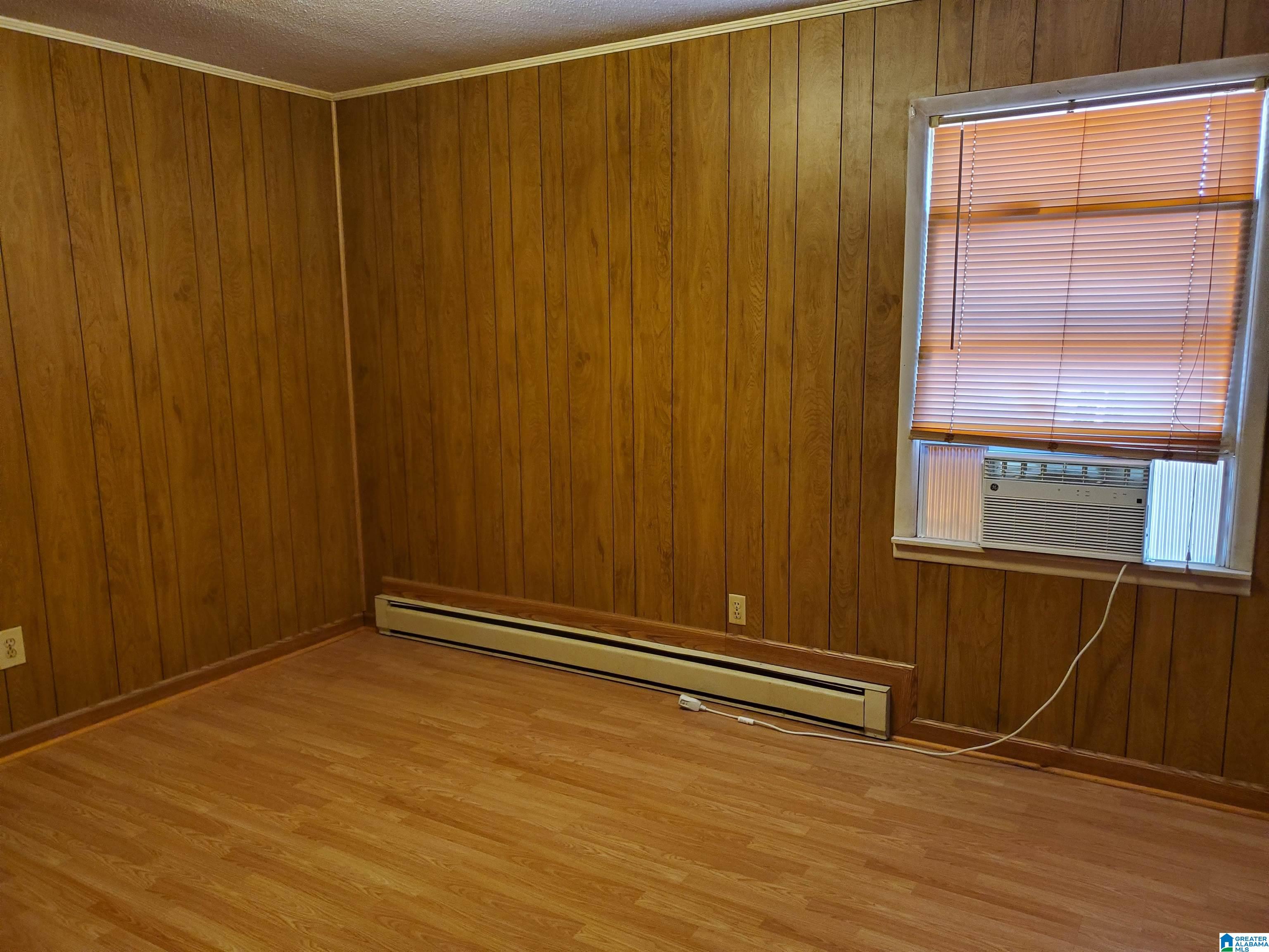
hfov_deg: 67.3
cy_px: 476
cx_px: 634
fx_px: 953
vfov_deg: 53.1
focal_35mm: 26
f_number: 1.5
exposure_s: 1/40
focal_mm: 4.3
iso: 250
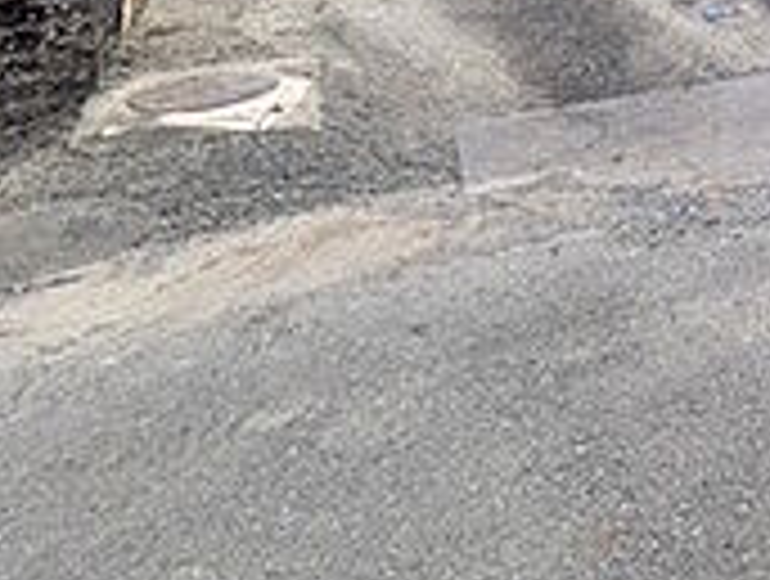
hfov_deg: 28.7
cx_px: 1085
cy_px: -279
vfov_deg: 23.9
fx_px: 1092
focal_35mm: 49
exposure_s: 1/5076
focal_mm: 1.83
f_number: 2.2
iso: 53
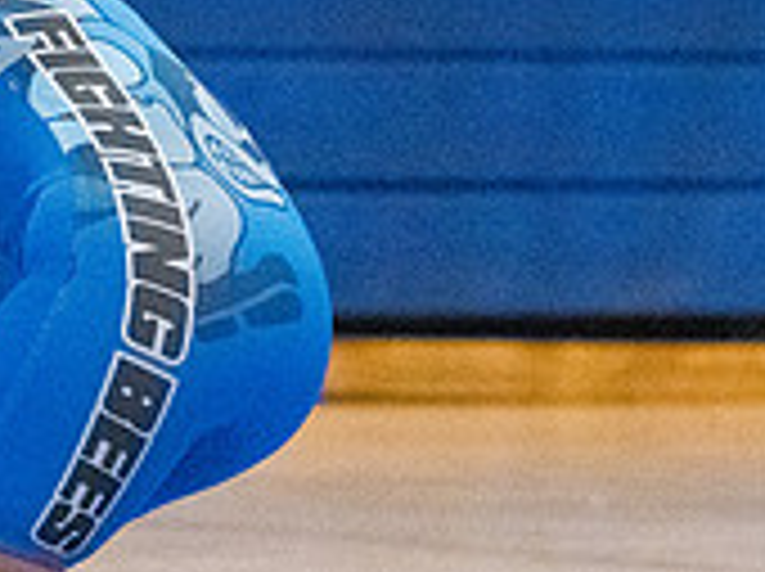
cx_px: -333
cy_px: 212
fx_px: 16794
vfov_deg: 1.9
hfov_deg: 2.6
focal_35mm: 761
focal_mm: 155
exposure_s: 1/1600
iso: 10000
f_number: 4.5
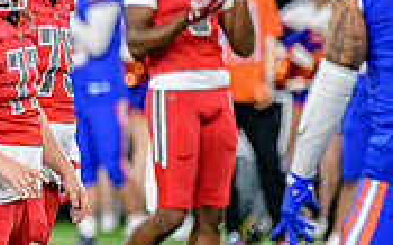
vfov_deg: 1.3
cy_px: 172
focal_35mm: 1014
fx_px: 10850
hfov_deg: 2.1
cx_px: -29
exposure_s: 1/400
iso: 1000
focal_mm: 300
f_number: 2.8
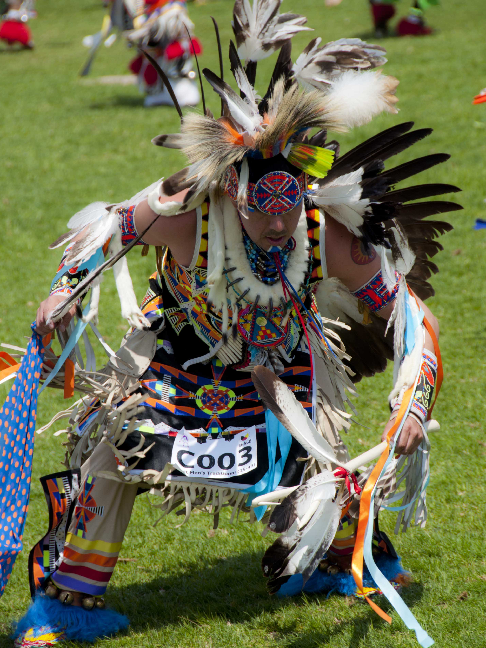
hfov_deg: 5.4
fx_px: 5186
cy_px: 309
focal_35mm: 277
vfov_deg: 7.2
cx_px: 243
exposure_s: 1/640
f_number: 8
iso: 200
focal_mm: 170
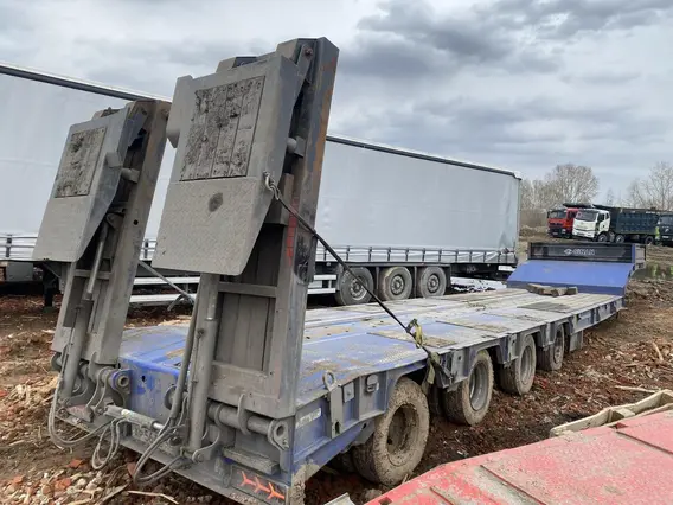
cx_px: 336
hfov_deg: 67.3
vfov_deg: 53.1
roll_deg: -3.0
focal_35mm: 26
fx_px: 505
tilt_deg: -1.8
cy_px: 252
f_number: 1.8
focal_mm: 4.25
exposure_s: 1/1316
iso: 32
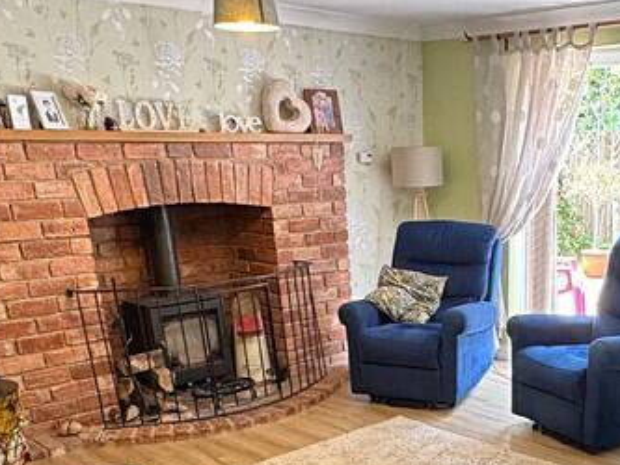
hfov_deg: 42.2
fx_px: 770
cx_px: 482
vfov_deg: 31.3
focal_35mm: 43
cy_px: 458
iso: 200
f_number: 2.2
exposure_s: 1/50
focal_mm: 2.22
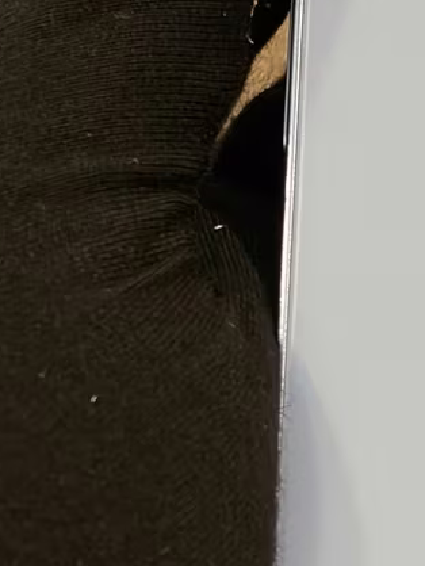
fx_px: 3254
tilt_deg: +4.9
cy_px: 447
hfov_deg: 7.3
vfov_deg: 9.9
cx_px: 684
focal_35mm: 199
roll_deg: -3.3
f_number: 1.6
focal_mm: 5.96
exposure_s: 1/50
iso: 80
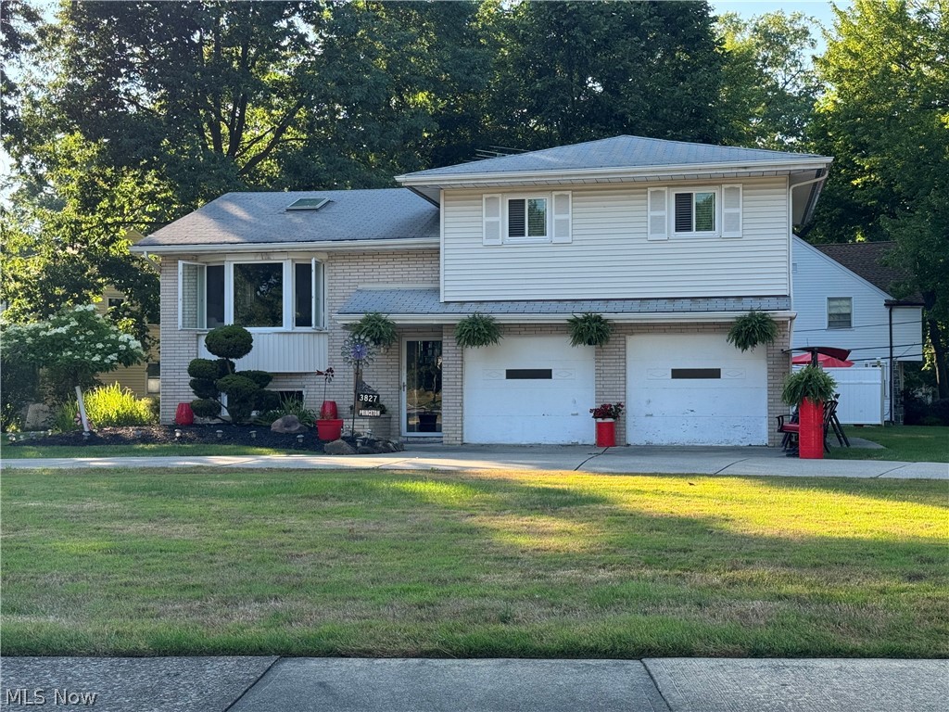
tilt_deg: +0.5
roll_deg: -0.3
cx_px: 474
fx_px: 1316
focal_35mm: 48
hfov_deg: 39.7
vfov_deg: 30.3
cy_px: 356
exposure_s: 1/739
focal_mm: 6.76
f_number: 1.78
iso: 64
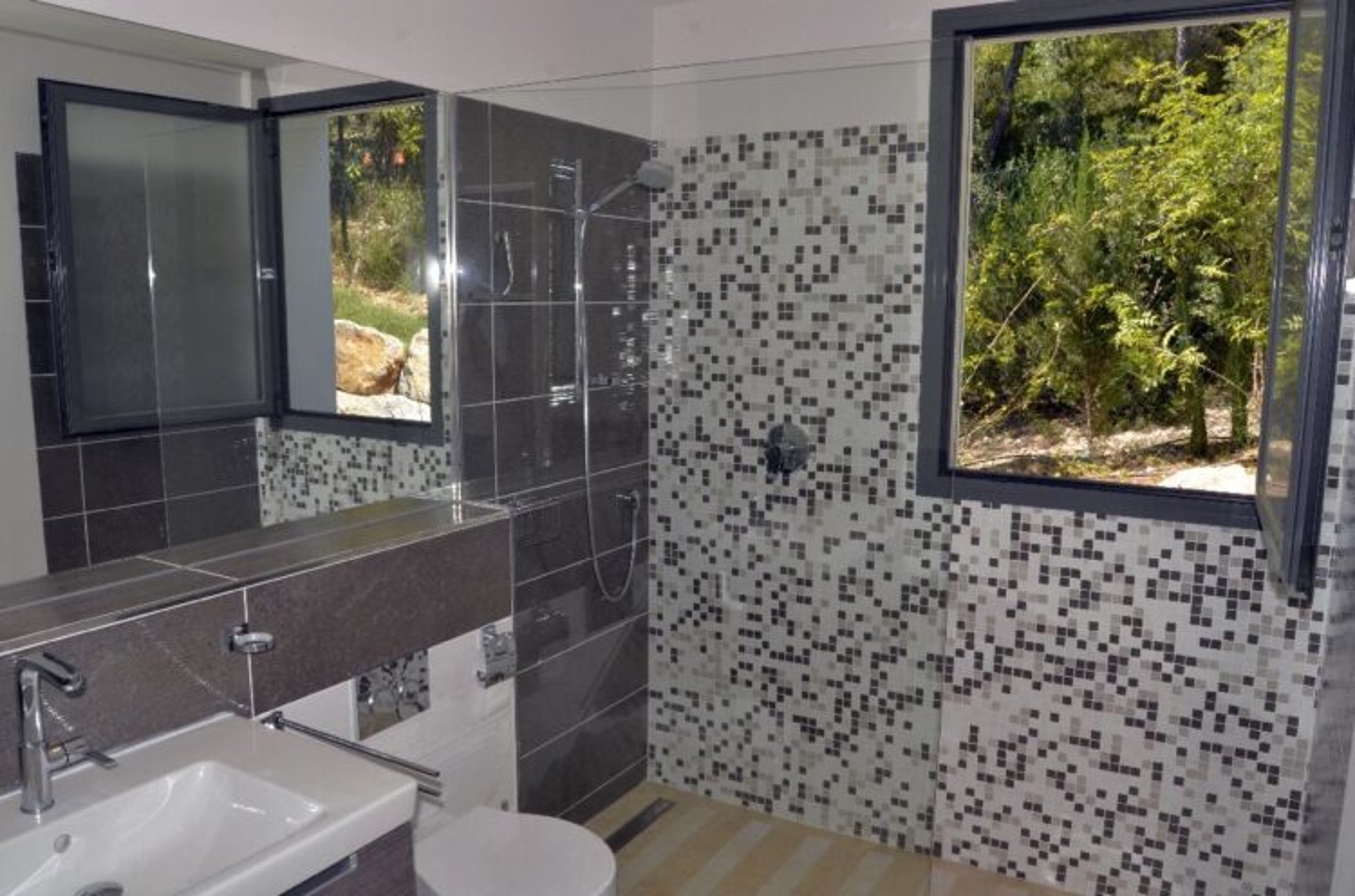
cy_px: 448
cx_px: 678
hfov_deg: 67.5
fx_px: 1014
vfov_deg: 47.7
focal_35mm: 27
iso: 320
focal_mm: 18
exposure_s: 1/160
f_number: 13
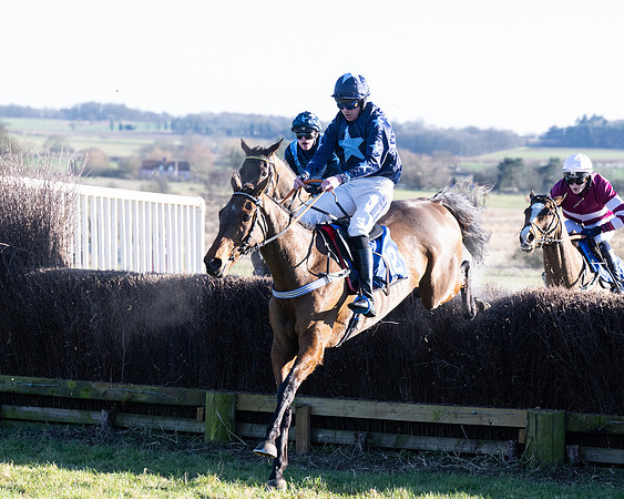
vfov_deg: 8.5
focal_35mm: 182
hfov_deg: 10.6
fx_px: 3362
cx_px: 283
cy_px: 268
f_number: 4.5
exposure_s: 1/1600
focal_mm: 120
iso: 800
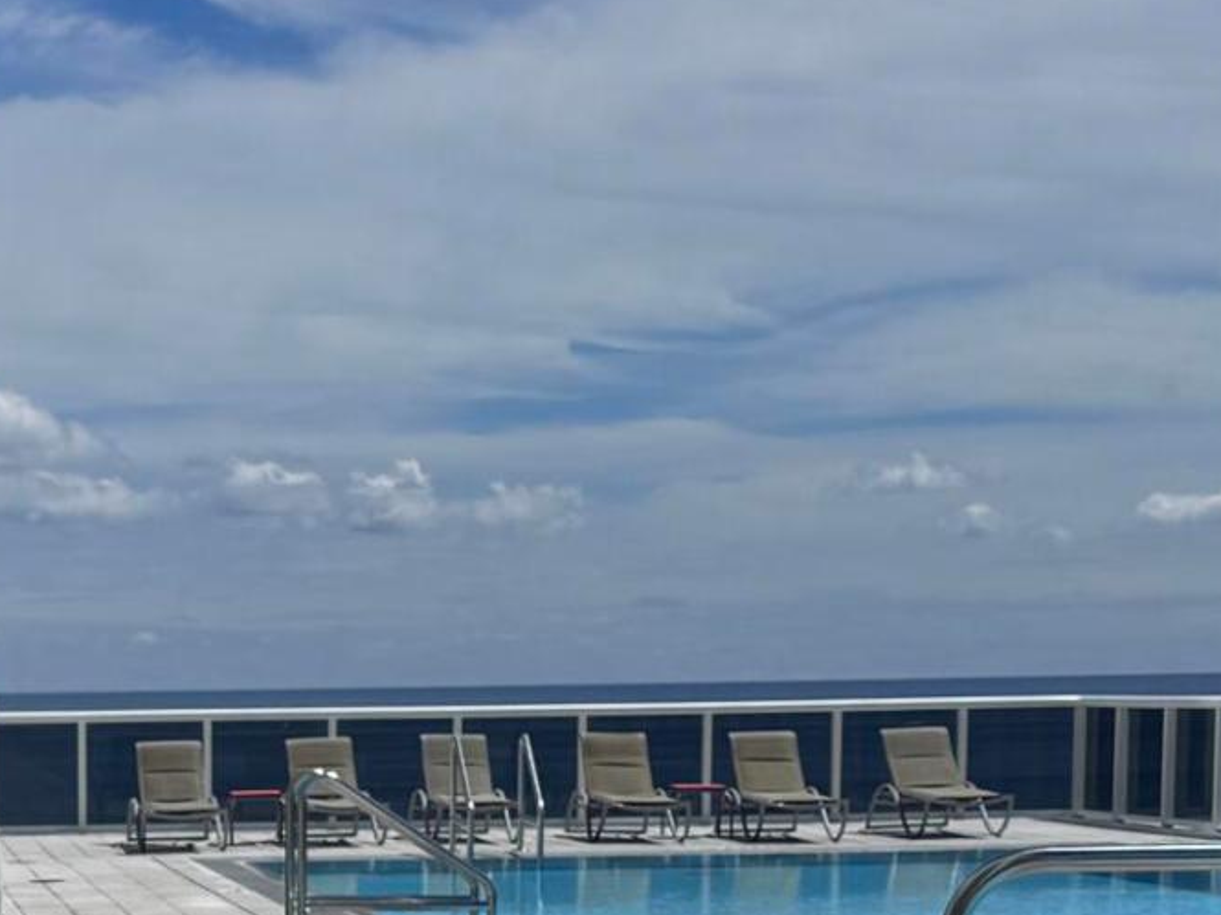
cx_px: 64
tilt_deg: -6.2
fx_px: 3666
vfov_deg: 13.9
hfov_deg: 18.5
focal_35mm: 104
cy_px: 1060
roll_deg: -0.3
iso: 64
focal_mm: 6.76
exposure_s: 1/12346
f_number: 1.78
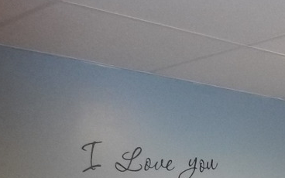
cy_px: 345
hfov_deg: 17.2
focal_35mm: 104
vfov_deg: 11.5
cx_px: 476
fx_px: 808
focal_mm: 4.5
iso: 560
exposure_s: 1/30
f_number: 3.5
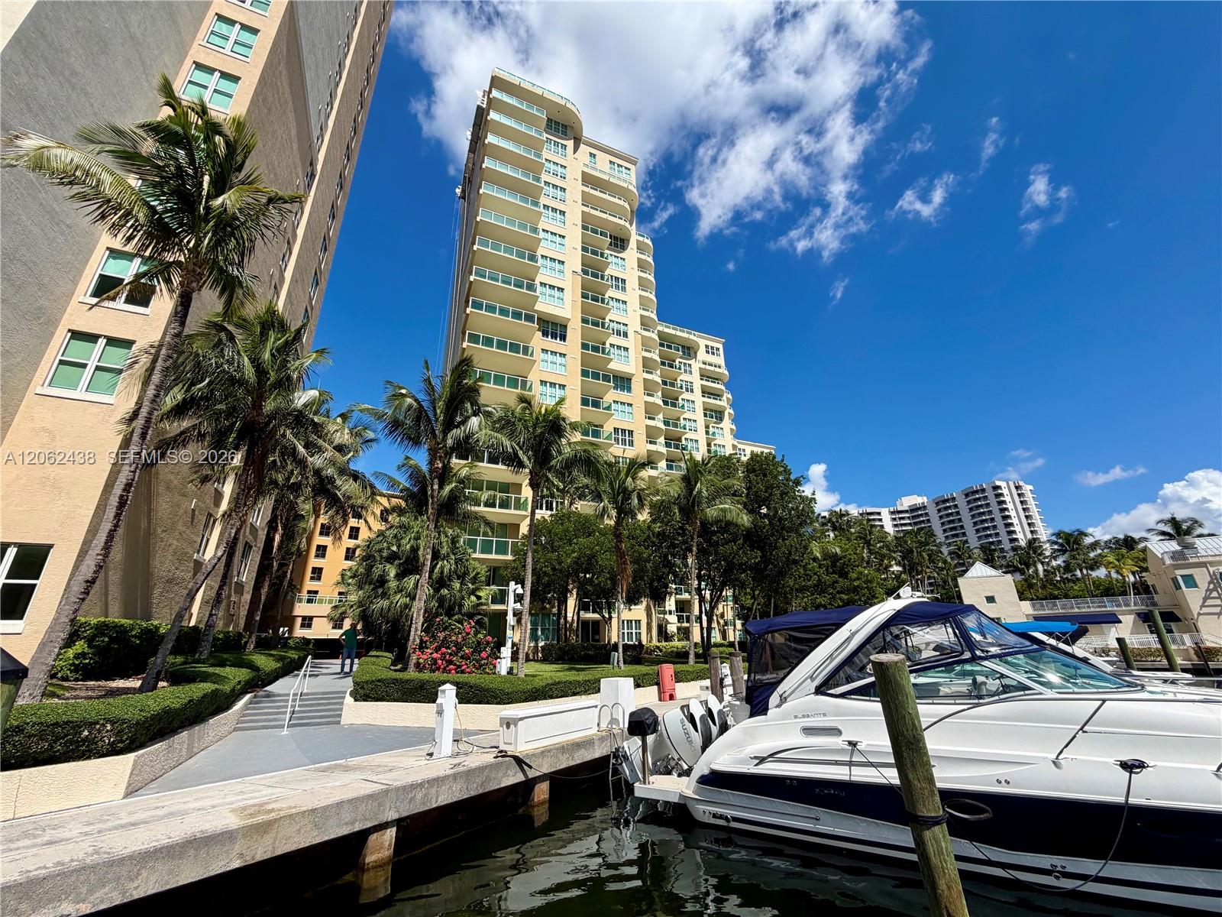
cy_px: 458
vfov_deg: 85.7
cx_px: 611
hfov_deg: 102.1
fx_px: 494
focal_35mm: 14
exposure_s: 1/1125
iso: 20
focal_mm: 2.22
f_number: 2.2
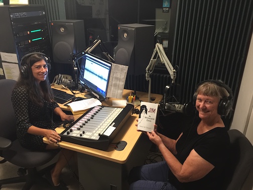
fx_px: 212
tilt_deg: -23.1
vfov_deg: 48.2
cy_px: 95
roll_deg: -1.3
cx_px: 126
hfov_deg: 61.7
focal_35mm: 29
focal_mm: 4.15
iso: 125
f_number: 2.2
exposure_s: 1/10
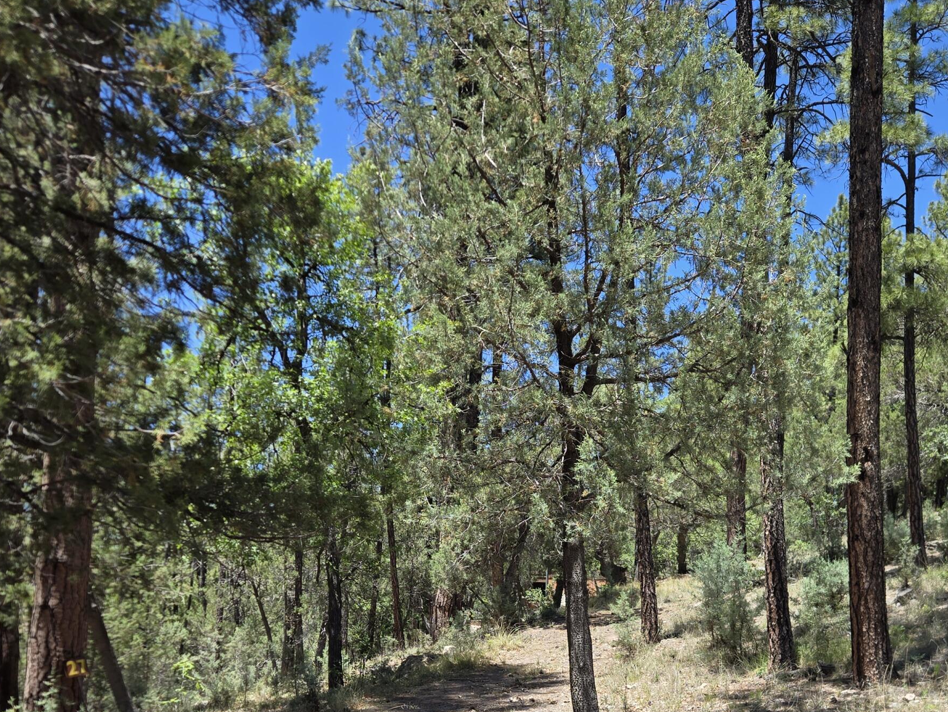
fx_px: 1068
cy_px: 600
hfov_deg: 47.7
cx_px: 540
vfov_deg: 35.3
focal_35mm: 39
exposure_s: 1/781
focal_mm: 5.4
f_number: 1.8
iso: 25
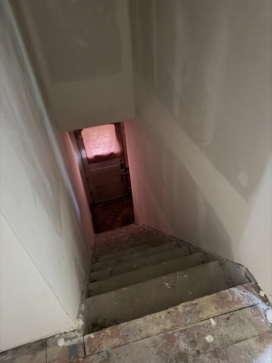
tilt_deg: -42.2
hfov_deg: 56.8
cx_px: 136
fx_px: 251
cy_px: 182
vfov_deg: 71.6
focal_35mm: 24
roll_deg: +3.4
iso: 1250
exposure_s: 1/17
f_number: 1.78
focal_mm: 6.76
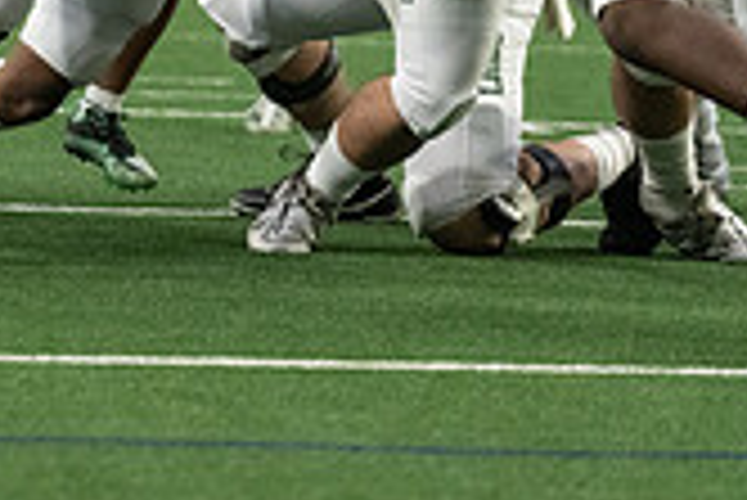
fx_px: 14517
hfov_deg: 2.9
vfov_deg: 2.0
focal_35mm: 699
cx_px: 490
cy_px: -309
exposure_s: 1/1250
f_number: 2.8
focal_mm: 200
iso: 4000
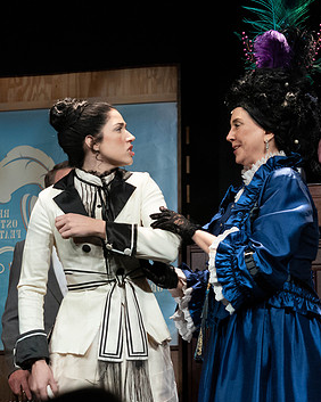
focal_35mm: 132
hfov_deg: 11.7
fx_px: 1569
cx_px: 167
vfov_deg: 14.6
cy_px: 158
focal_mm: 70
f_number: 5.6
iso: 4000
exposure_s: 1/400
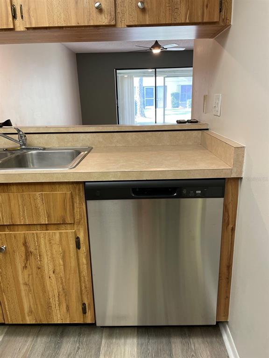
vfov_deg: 67.3
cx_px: 134
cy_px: 179
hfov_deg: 53.1
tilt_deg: -16.7
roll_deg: +1.3
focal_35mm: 26
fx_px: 269
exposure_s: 1/60
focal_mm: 4.2
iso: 160
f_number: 1.6
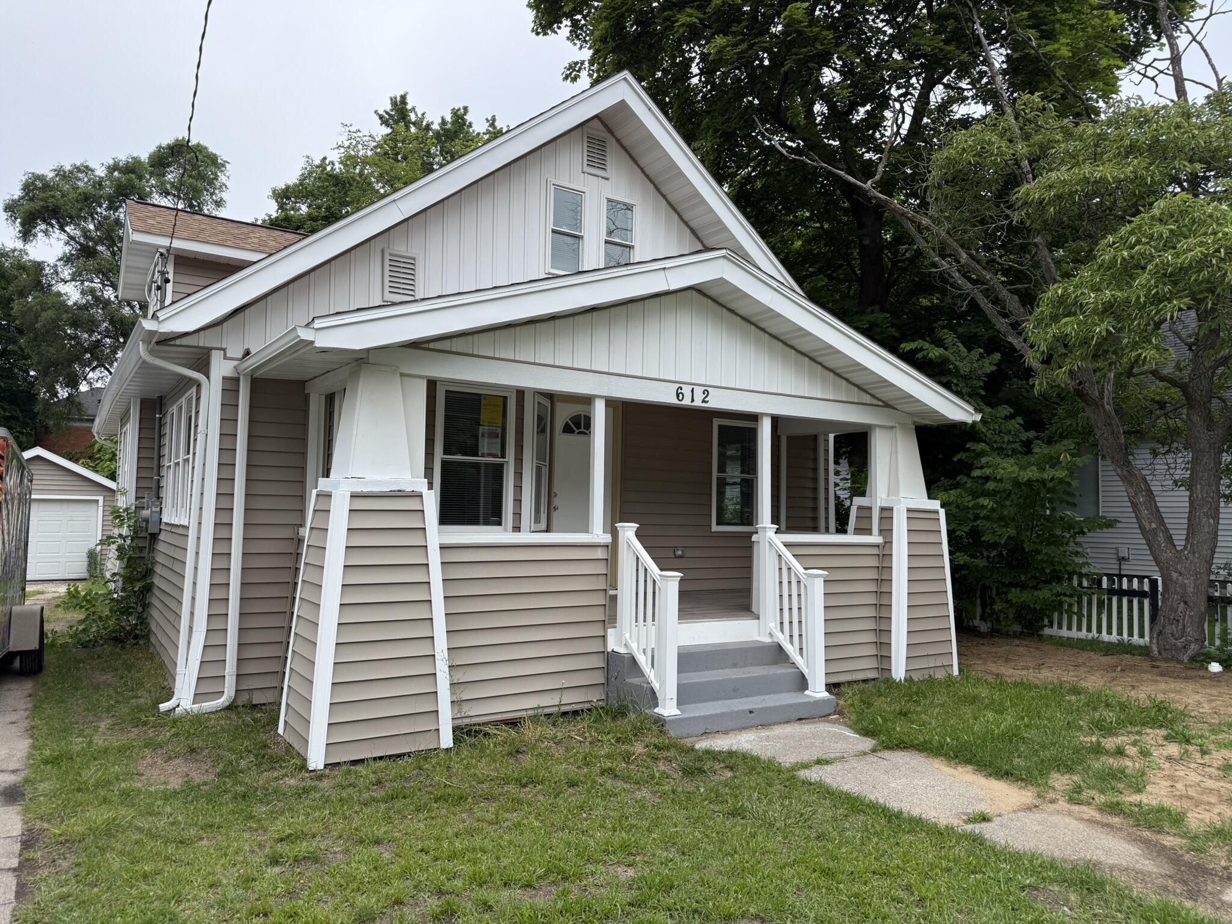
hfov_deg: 71.6
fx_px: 854
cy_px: 462
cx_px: 616
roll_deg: -0.9
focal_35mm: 24
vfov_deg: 56.8
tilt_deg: +5.3
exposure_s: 1/2370
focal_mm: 6.76
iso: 100
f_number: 1.78
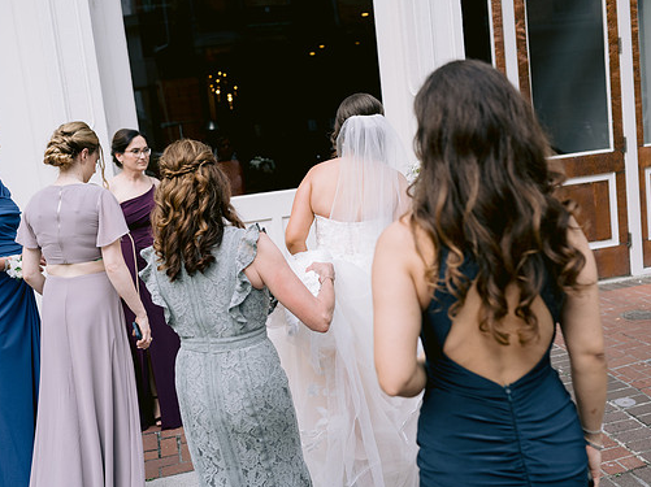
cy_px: 245
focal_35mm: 39
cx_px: 305
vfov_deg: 36.8
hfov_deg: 47.9
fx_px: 733
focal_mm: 35
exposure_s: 1/640
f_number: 2.8
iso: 250
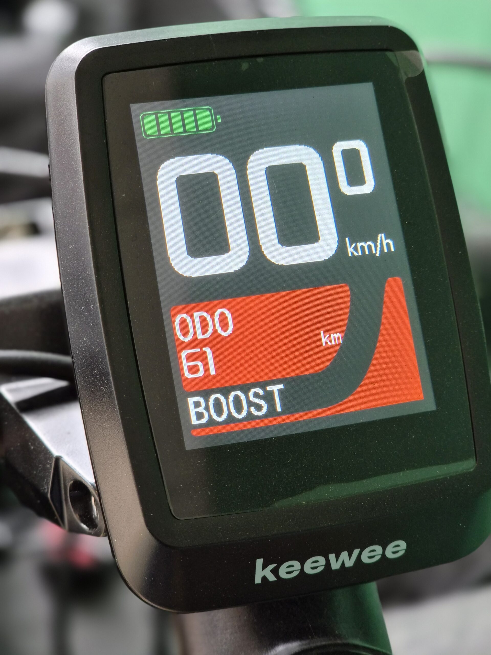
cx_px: 246
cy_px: 328
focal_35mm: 69
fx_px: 1305
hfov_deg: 21.3
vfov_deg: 28.2
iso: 100
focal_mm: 7
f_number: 2.4
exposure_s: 1/100
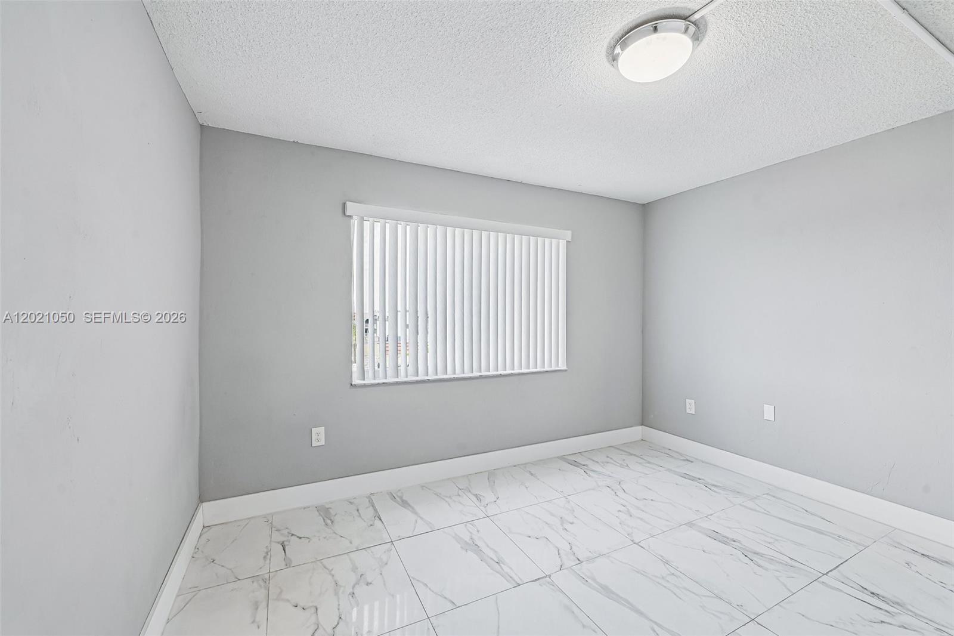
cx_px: 477
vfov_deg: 81.2
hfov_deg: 104.3
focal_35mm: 14
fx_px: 371
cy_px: 318
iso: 100
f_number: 7.1
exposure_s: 1/30
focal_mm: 14
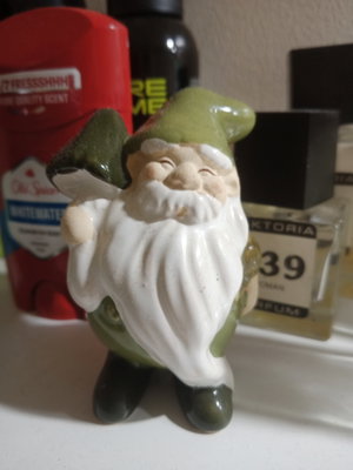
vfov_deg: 63.4
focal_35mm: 28
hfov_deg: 49.7
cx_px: 176
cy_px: 235
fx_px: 381
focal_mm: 4.05
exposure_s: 1/33.3
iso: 175
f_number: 1.8
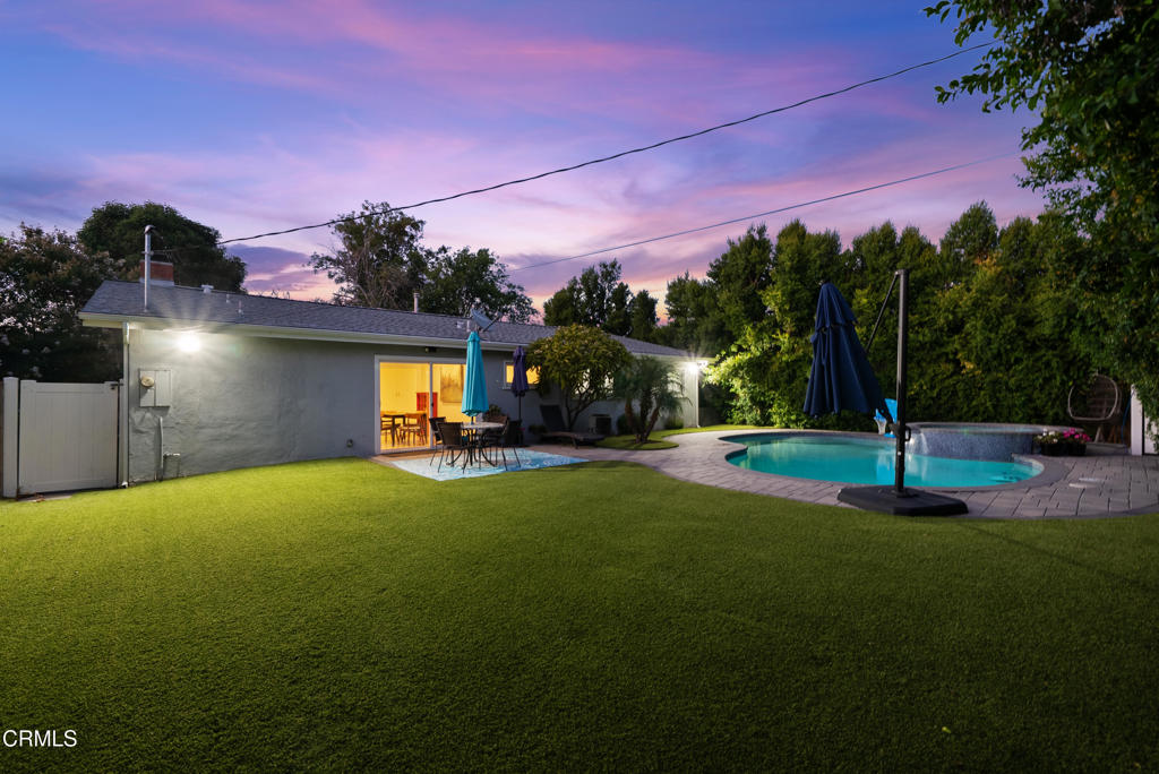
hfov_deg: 100.4
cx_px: 580
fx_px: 483
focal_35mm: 15
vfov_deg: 77.4
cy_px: 387
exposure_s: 1
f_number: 9
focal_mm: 15
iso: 250
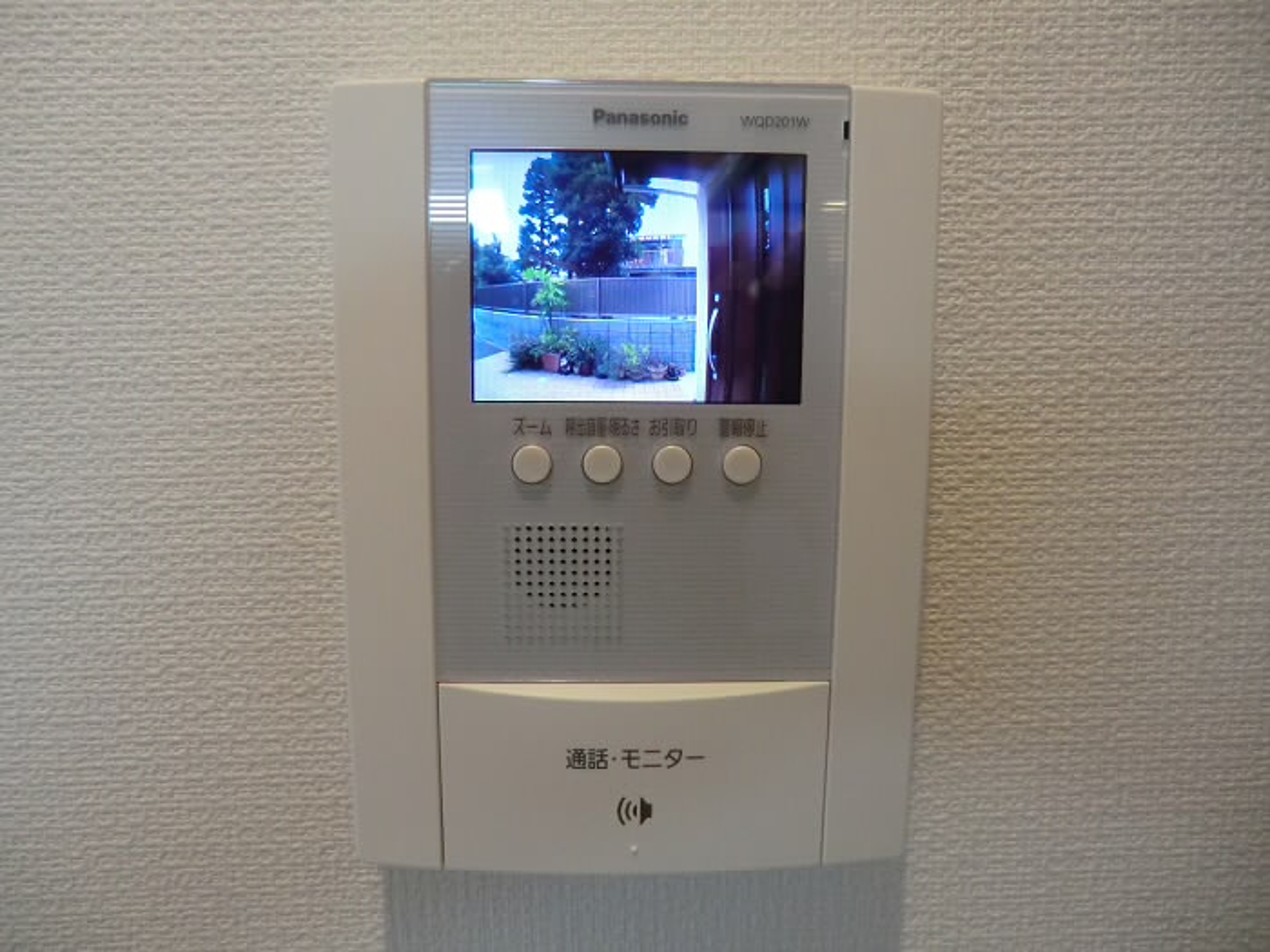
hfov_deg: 71.6
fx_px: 881
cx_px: 635
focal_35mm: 24
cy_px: 476
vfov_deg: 56.8
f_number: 3.2
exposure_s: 1/60
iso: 500
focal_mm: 4.3
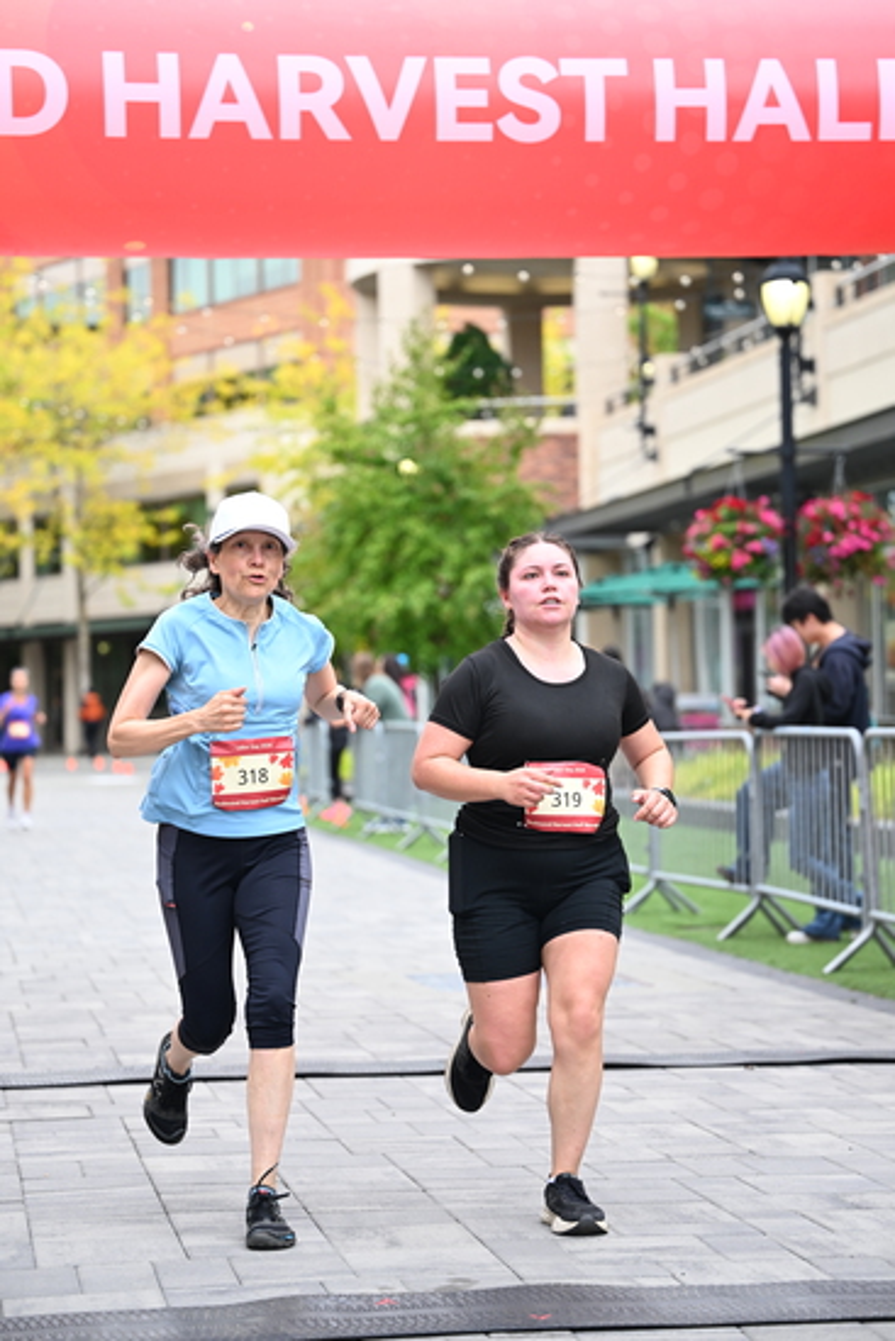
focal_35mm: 83
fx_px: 3093
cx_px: 448
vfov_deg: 24.5
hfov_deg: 16.5
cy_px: 670
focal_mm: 83
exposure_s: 1/1600
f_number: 2.8
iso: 640
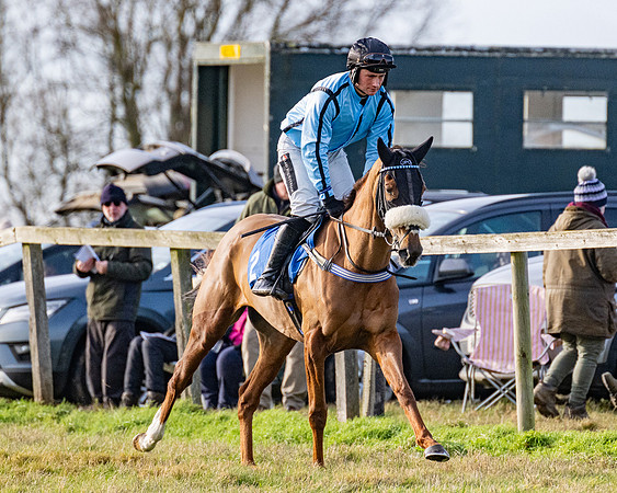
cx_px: 350
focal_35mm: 558
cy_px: 202
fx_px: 10192
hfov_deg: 3.5
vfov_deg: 2.8
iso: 800
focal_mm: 280
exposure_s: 1/4000
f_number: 4
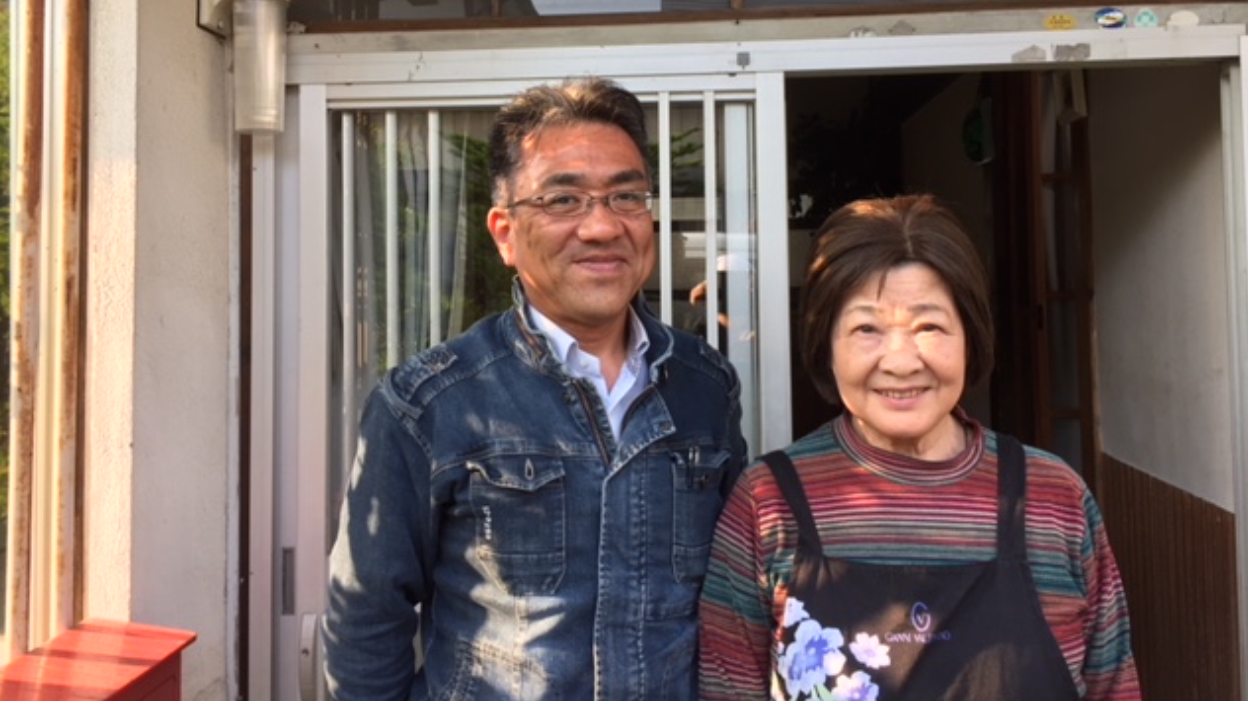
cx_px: 630
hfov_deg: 61.0
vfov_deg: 36.2
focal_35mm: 32
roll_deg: +0.2
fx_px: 1059
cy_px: 229
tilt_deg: +1.8
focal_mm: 4.15
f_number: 2.2
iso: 40
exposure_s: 1/120
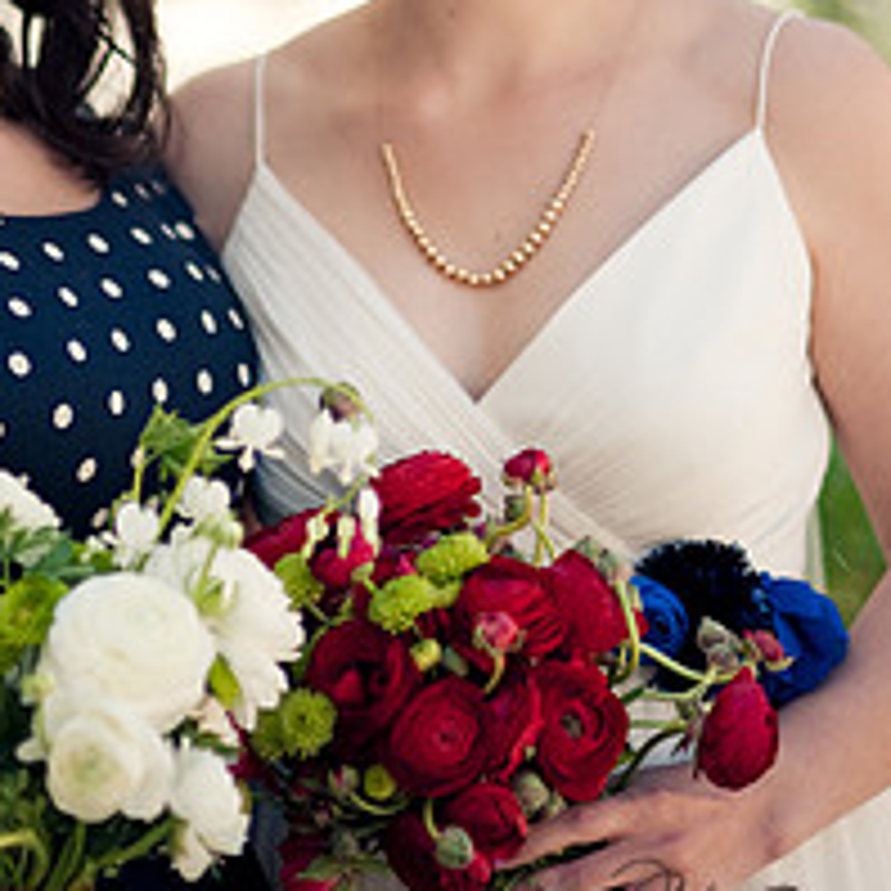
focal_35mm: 164
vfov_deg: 10.6
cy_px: 144
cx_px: 227
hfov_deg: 10.6
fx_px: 4776
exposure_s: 1/1600
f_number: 1.8
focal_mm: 85
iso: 200
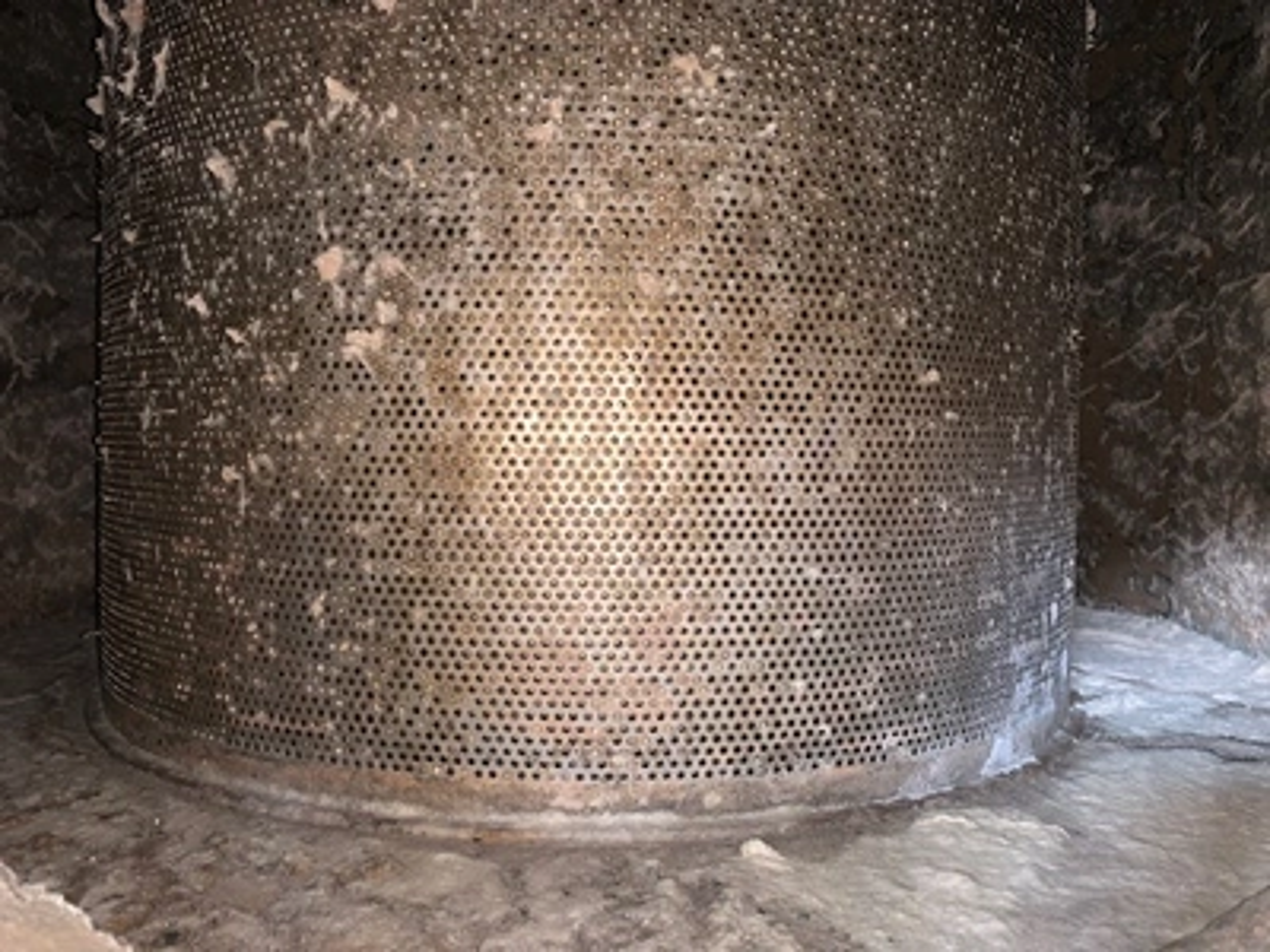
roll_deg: -1.5
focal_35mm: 26
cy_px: 476
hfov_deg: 67.3
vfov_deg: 53.1
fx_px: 954
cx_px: 635
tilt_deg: -0.5
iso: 32
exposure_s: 1/4
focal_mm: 4.25
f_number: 1.8
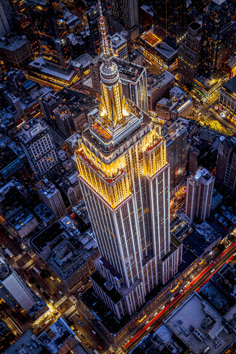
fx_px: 551
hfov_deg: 24.2
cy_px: 169
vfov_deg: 35.6
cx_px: 124
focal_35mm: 56
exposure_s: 1/200
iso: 1250
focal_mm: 48
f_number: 2.8
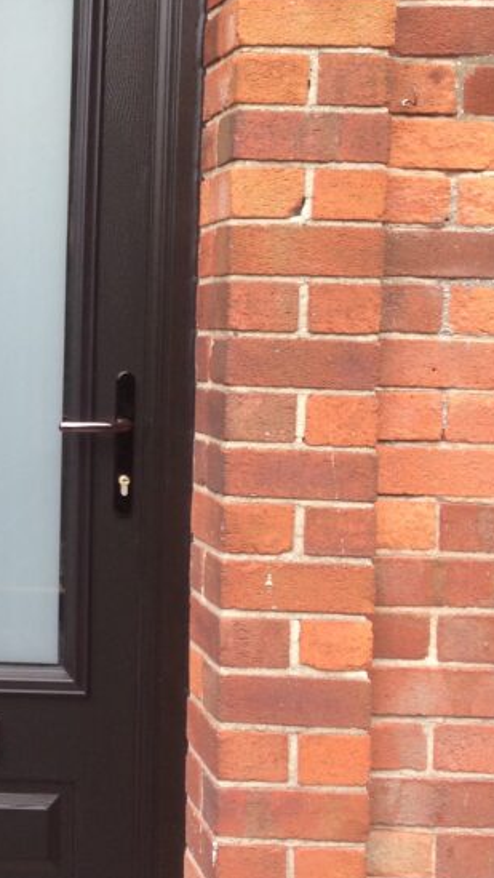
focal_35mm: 67
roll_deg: -1.7
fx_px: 1560
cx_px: -112
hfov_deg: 17.1
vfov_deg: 31.4
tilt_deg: +0.8
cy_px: 377
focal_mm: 4.12
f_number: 2.4
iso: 50
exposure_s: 1/212
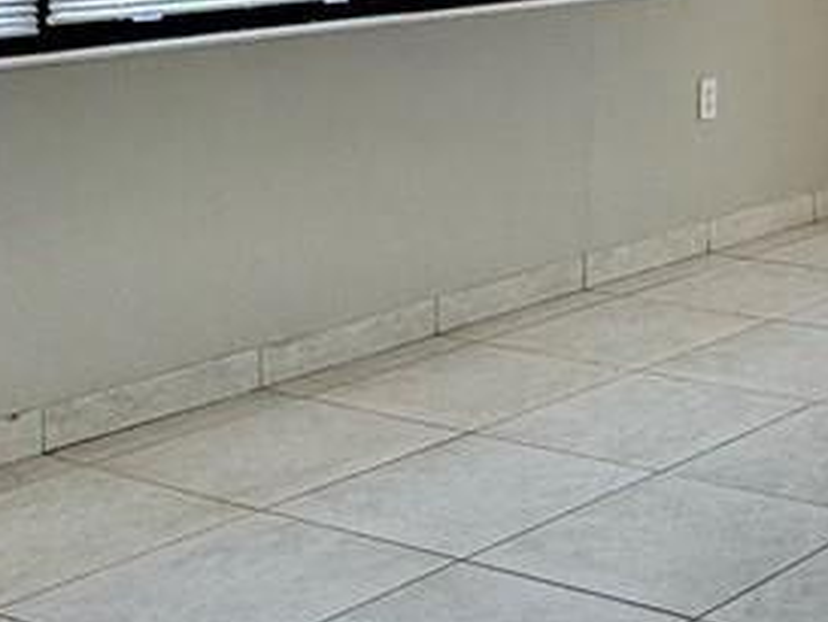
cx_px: 1080
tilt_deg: -0.9
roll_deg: -0.3
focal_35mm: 82
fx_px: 1962
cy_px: -149
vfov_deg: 17.1
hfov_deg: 21.5
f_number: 2.2
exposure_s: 1/120
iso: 64
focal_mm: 2.22
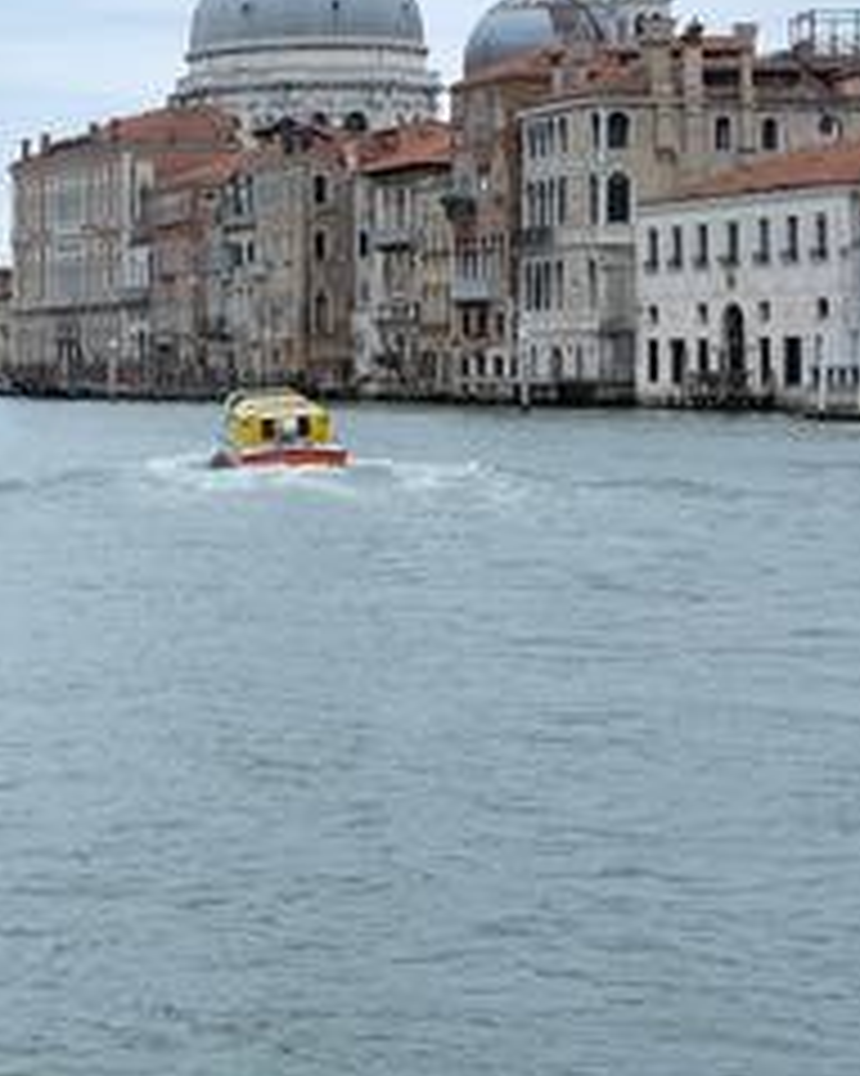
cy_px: 344
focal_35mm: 110
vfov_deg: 17.4
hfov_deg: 12.8
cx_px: -653
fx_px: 3502
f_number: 4
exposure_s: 1/250
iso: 200
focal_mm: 23
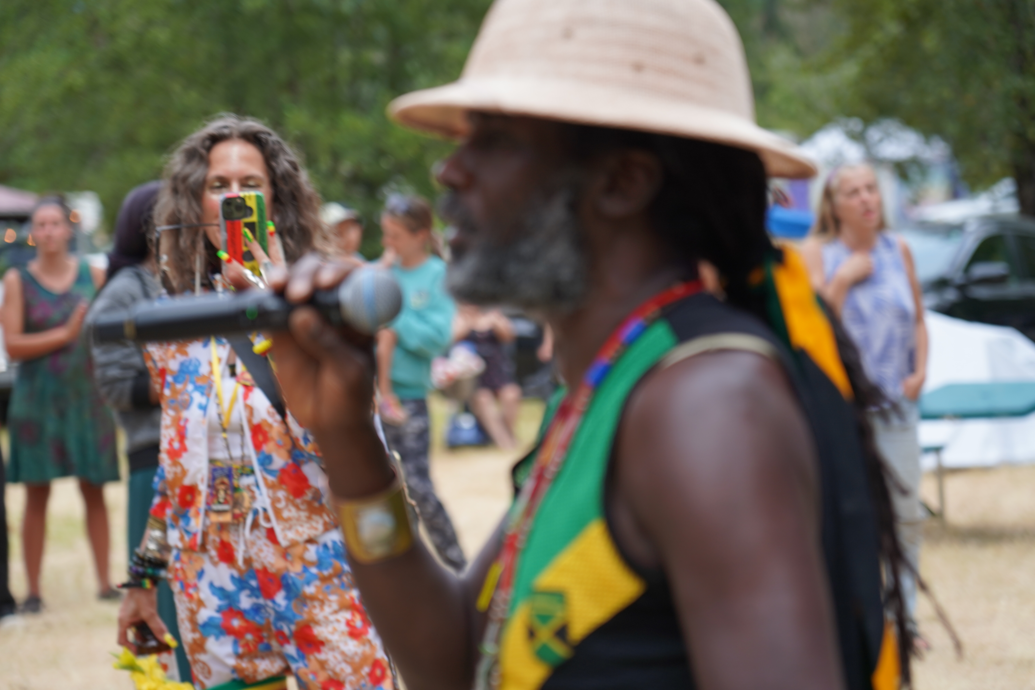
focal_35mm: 105
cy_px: 345
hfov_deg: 19.5
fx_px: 3019
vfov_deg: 13.0
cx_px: 518
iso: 200
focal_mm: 105
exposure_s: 1/160
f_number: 4
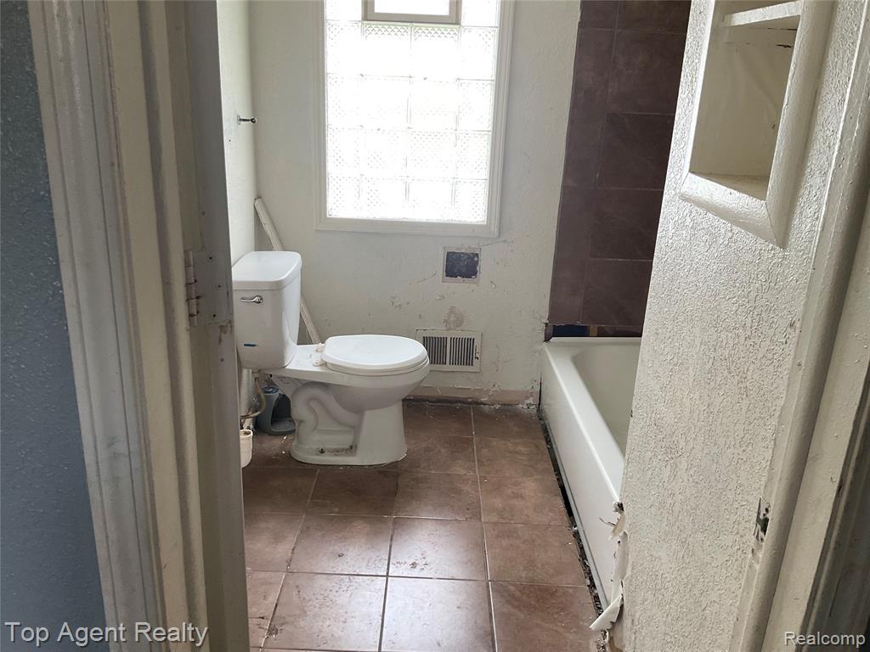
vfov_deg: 48.2
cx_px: 435
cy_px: 326
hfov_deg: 61.7
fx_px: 729
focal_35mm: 29
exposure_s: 1/60
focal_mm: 3
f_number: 1.8
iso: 40
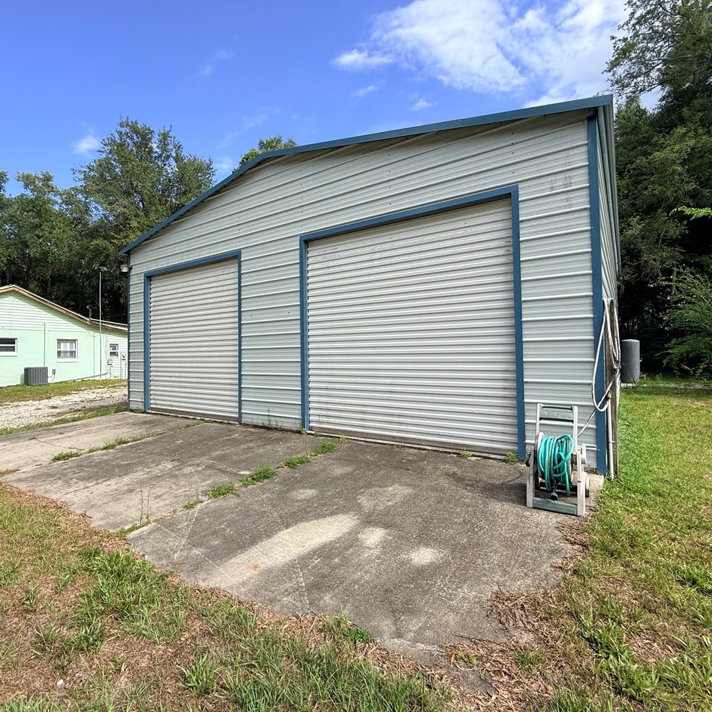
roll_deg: +0.3
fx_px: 419
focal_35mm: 18
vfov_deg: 80.7
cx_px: 307
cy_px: 342
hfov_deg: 80.3
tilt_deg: +2.2
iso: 50
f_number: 2.2
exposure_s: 1/1497
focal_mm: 2.22
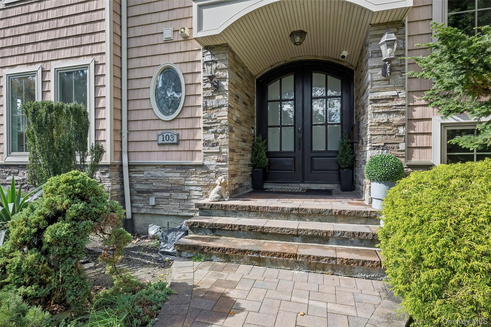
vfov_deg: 61.9
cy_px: 164
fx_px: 273
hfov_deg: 84.0
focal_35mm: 20
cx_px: 246
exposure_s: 1/160
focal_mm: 20
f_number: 9
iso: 250
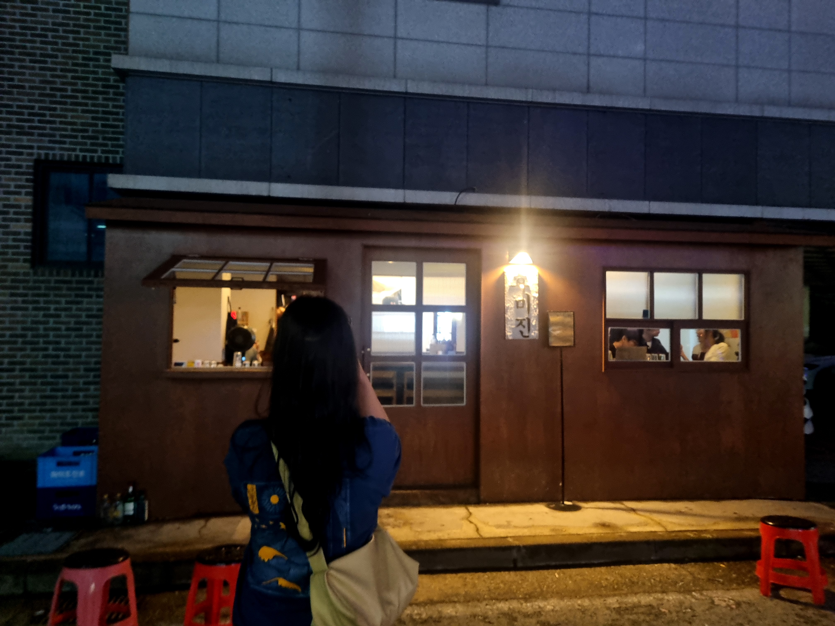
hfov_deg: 67.3
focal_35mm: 26
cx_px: 418
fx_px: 627
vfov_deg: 53.1
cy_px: 313
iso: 500
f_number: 1.8
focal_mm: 5.4
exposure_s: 1/15
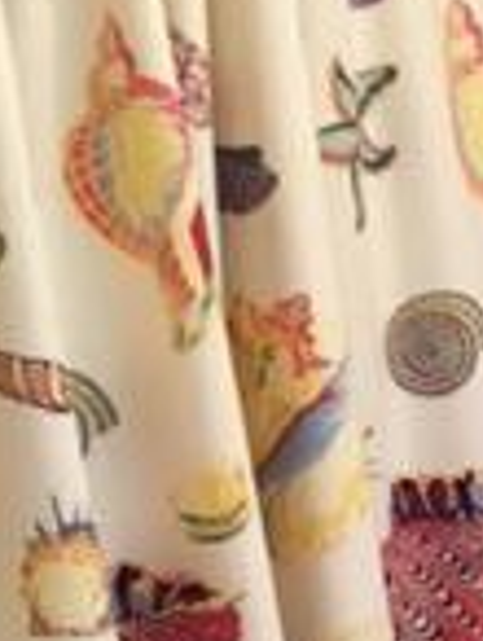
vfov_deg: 15.4
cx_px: 953
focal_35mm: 127
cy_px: 461
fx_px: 2356
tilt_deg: -10.2
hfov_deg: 10.7
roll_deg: +3.9
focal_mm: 4.15
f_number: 2.2
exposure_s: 1/30
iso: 80
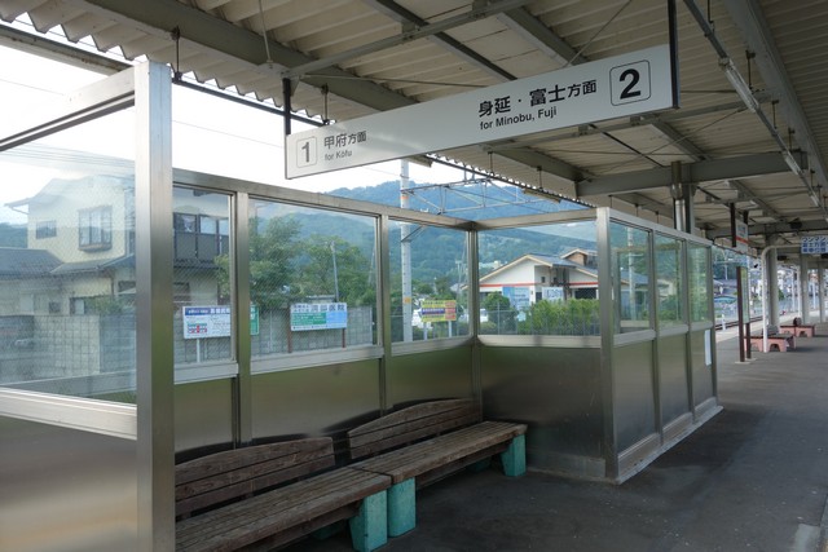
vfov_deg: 46.4
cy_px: 276
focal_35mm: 28
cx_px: 414
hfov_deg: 65.5
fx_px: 644
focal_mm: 10.4
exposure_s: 1/100
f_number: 5
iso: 125
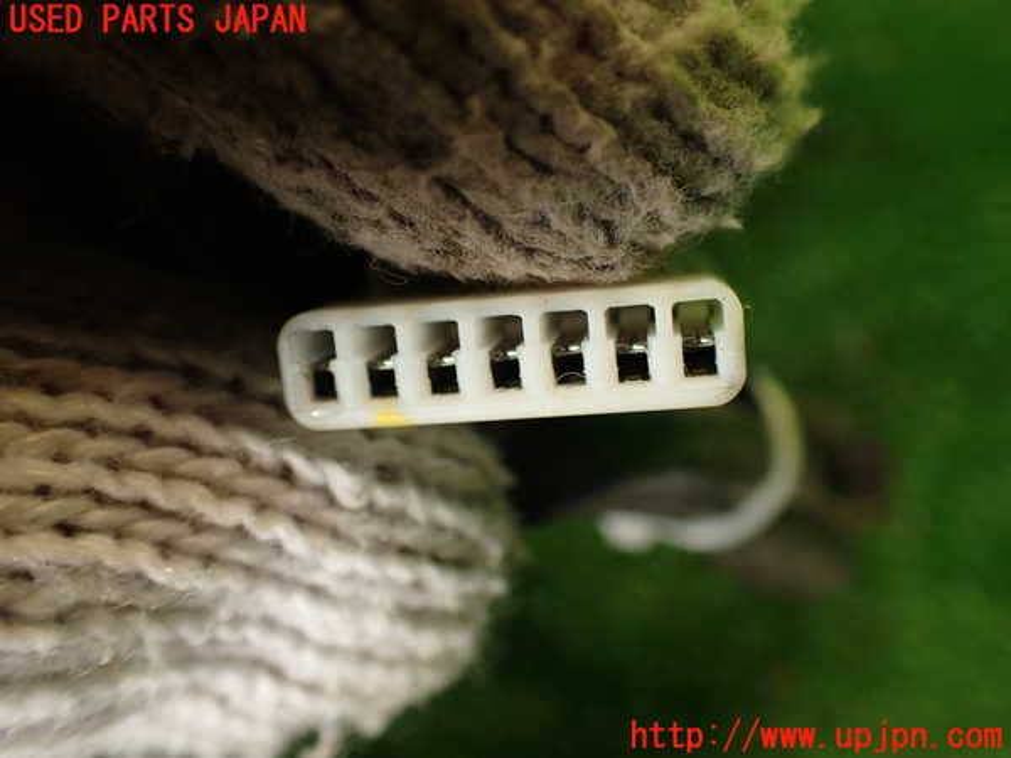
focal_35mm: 32
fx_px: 935
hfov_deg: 56.8
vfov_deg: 44.2
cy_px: 379
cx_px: 506
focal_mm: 5.79
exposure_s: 1/60
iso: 200
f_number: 2.4
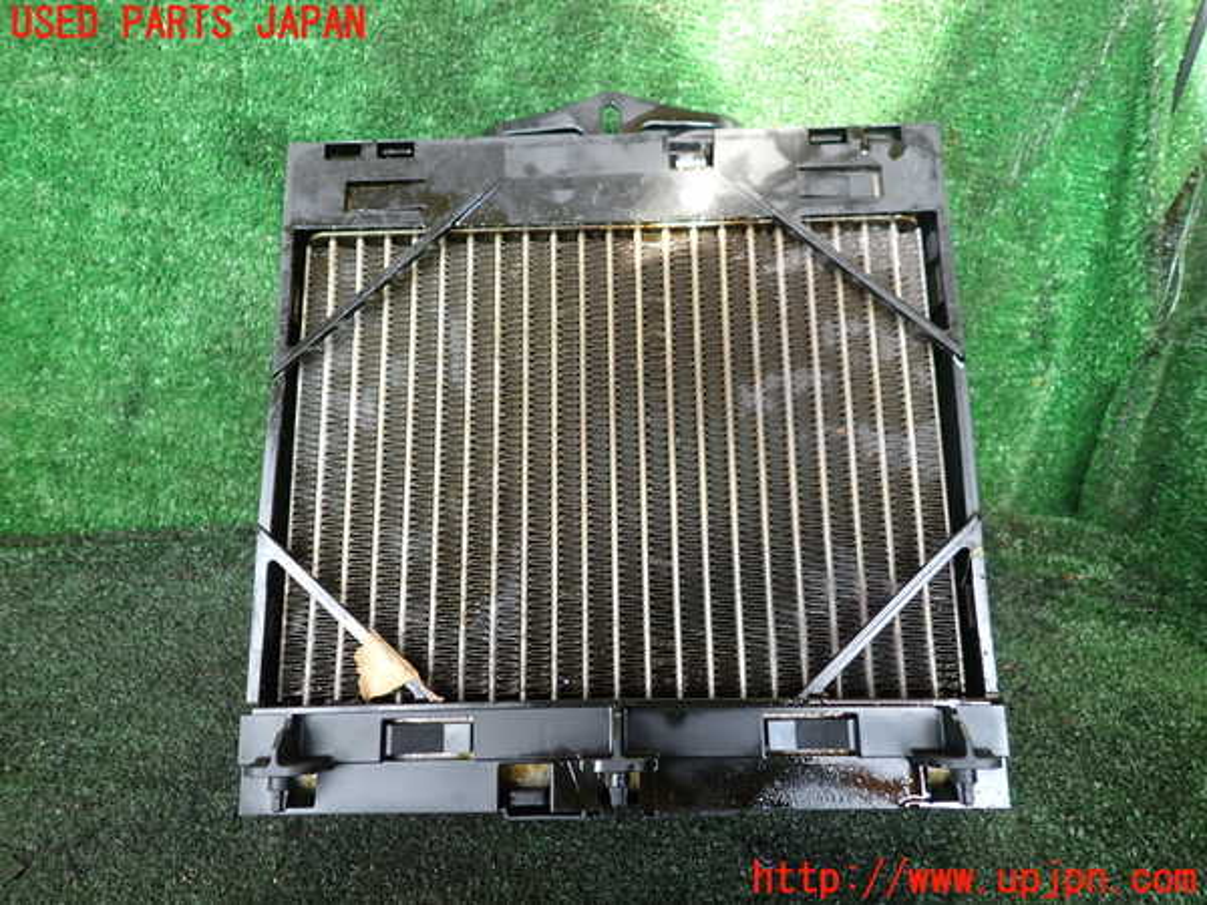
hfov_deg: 69.4
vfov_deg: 54.9
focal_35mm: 25
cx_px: 604
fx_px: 872
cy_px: 452
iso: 100
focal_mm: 4.5
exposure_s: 1/80
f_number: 2
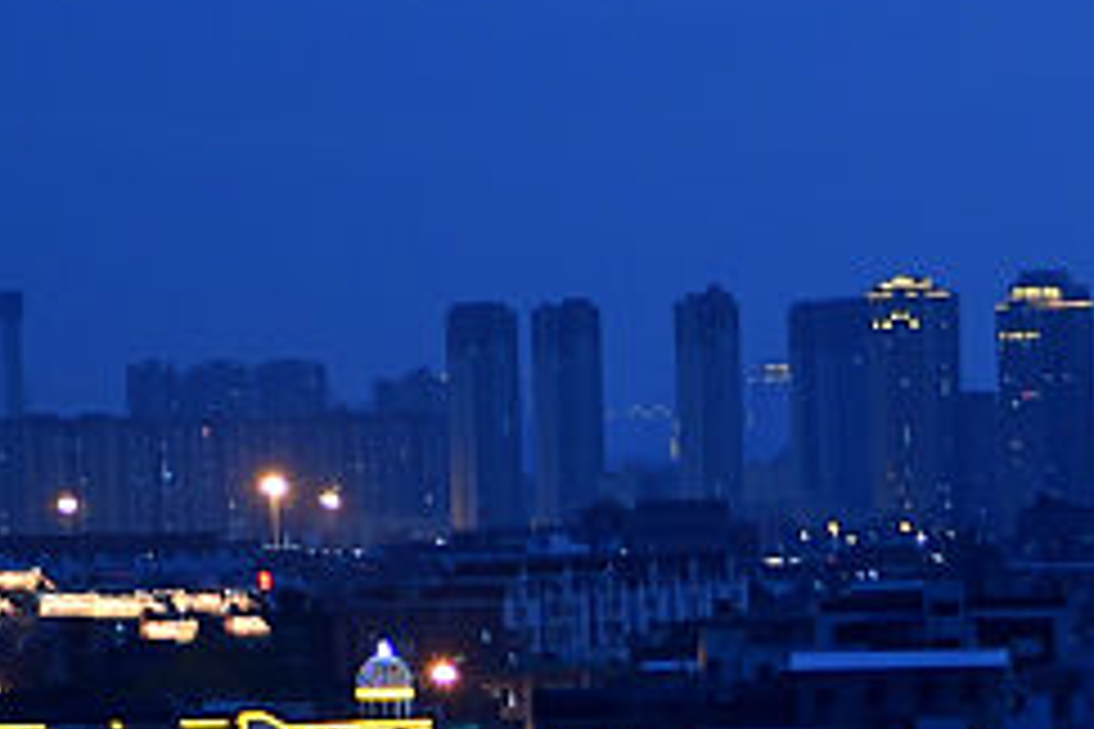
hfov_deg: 6.9
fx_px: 8994
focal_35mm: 296
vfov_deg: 4.6
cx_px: 1139
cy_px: 1442
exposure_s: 1/25
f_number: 2.8
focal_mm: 60
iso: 400
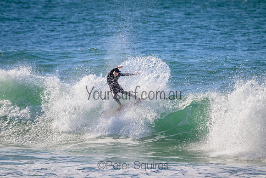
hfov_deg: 2.6
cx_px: 133
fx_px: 5912
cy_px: 89
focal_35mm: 800
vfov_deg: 1.7
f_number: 11
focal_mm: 800
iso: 1000
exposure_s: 1/2000
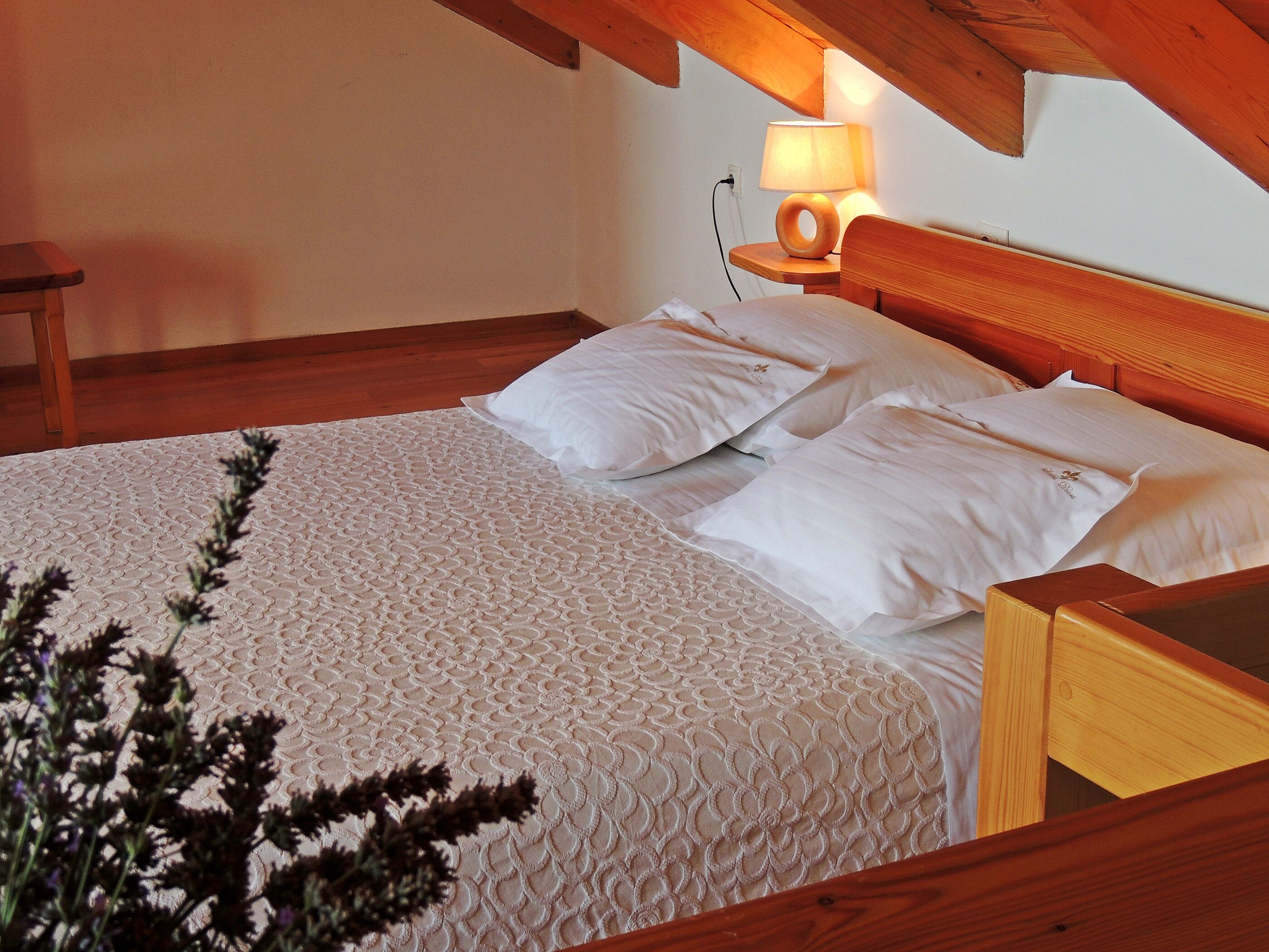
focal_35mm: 50
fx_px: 1833
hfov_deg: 38.2
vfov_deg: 29.1
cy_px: 476
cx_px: 634
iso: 180
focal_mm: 8.9
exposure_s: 1/50
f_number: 3.6
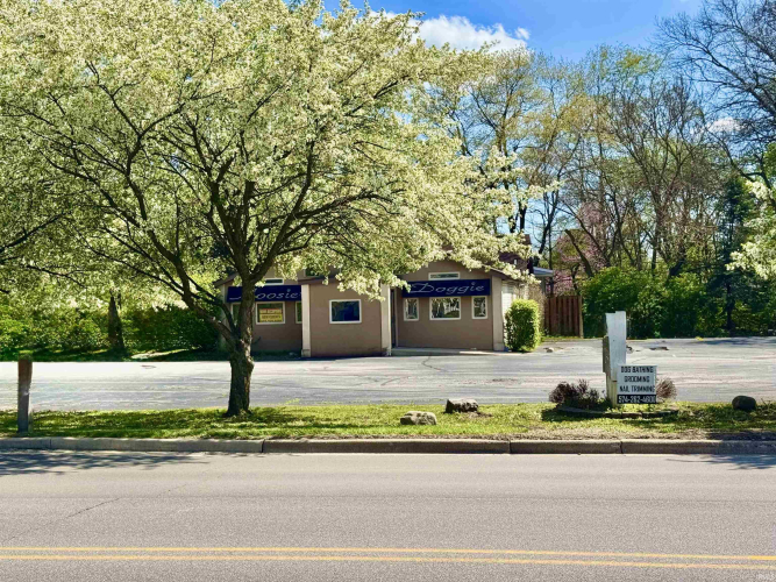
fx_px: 1076
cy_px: 291
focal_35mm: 48
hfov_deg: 39.7
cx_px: 388
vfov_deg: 30.3
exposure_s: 1/3096
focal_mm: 6.76
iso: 64
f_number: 1.78
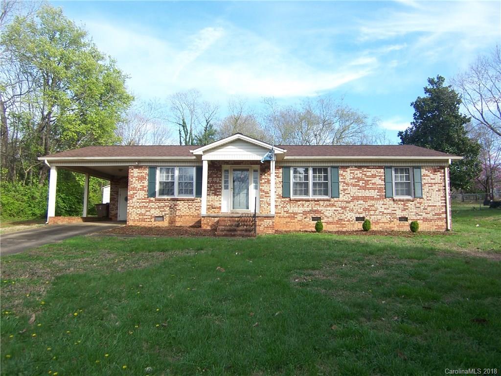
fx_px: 333
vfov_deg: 58.9
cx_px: 250
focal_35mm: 23
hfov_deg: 73.9
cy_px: 188
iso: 64
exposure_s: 1/320
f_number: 2.8
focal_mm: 3.8
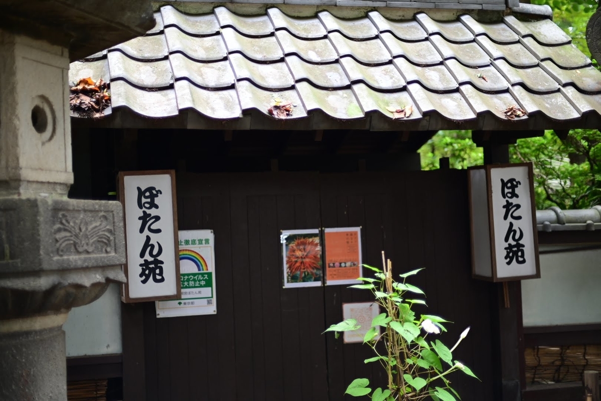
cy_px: 200
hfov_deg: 39.6
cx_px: 300
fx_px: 835
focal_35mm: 50
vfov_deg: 27.0
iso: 250
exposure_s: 1/200
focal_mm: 50
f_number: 1.4
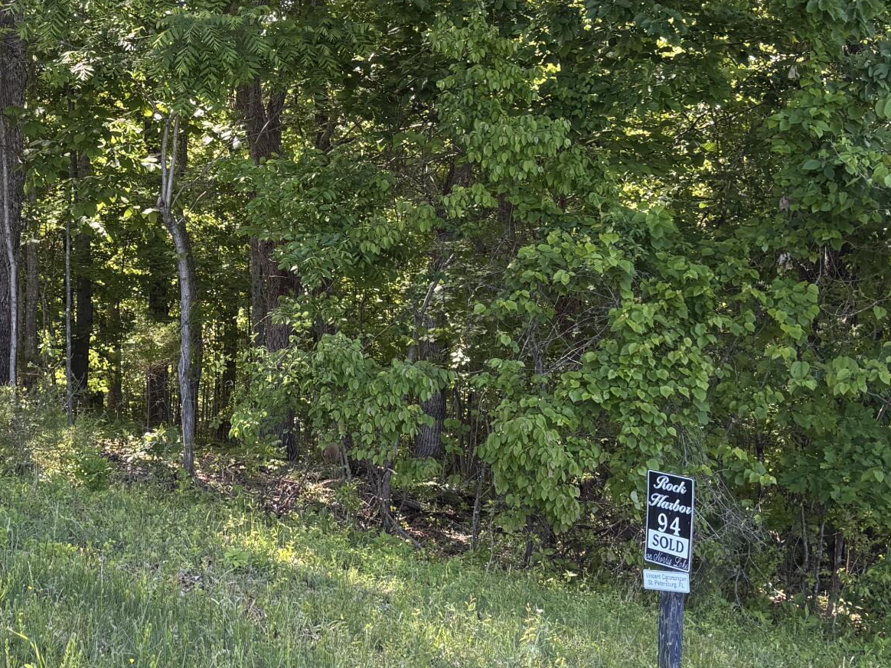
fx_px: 1725
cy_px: 181
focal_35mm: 67
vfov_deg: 21.8
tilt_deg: -0.4
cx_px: 172
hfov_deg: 28.3
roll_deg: +0.4
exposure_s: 1/220
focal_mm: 5.96
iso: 50
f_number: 1.6
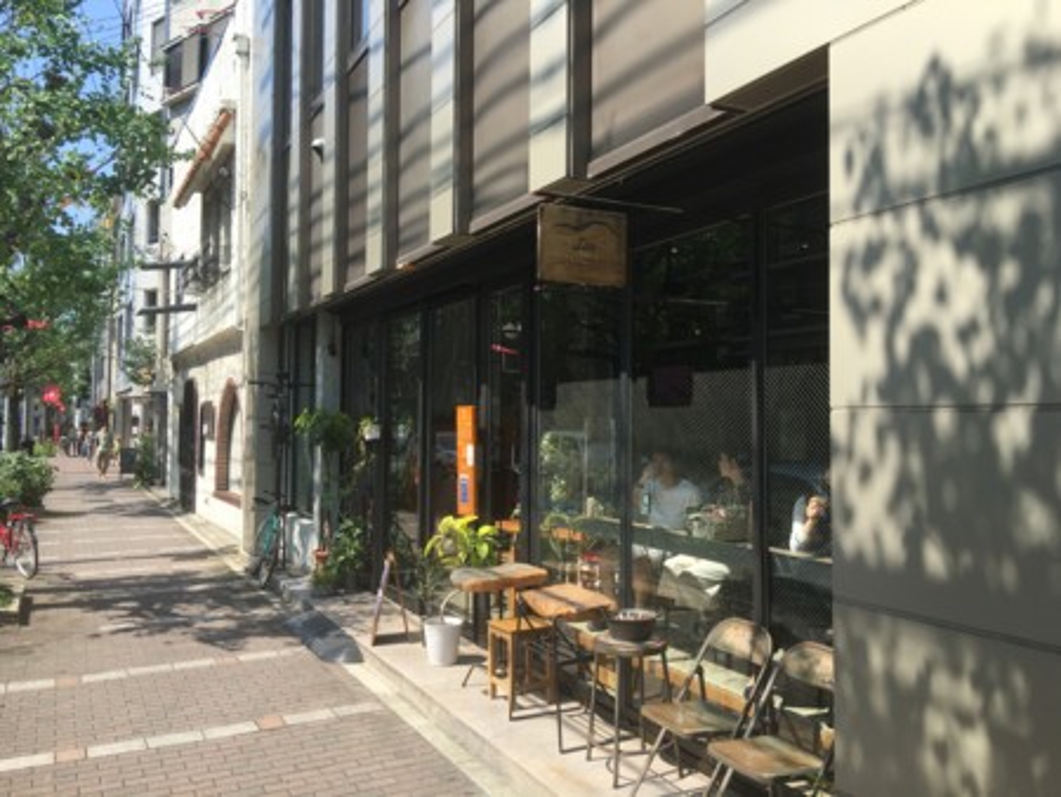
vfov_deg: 48.3
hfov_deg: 61.6
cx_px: 530
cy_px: 398
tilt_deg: +3.4
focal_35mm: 29
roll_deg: -0.6
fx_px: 889
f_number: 2.2
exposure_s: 1/754
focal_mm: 4.15
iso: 25
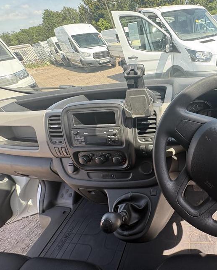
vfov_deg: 83.2
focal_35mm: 19
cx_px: 181
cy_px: 131
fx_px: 152
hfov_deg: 63.1
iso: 80
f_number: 2.2
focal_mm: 2.22
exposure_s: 1/139
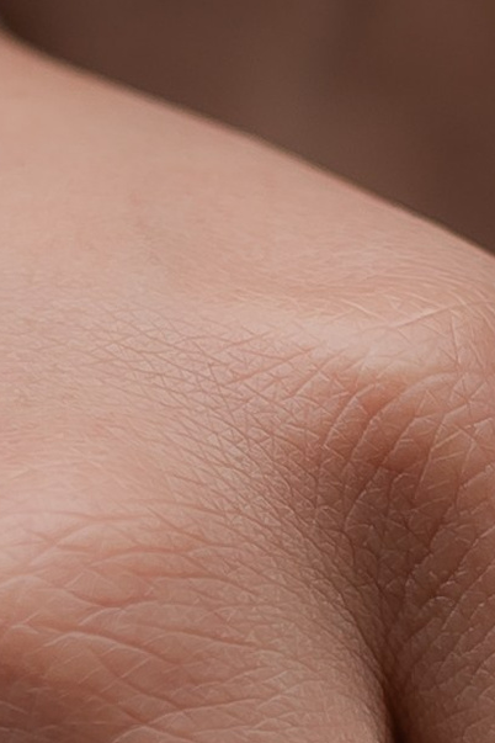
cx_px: 1107
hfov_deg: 4.1
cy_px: 1692
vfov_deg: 6.0
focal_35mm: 331
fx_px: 6826
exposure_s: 1/400
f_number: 2.2
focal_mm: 35
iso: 125
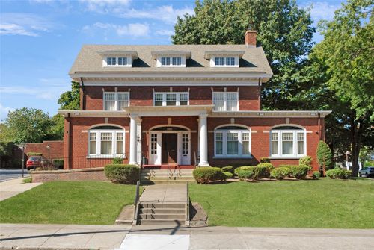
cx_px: 187
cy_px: 125
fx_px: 453
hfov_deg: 44.9
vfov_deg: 30.9
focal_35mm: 44
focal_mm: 29
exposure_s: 1/500
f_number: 11
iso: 800
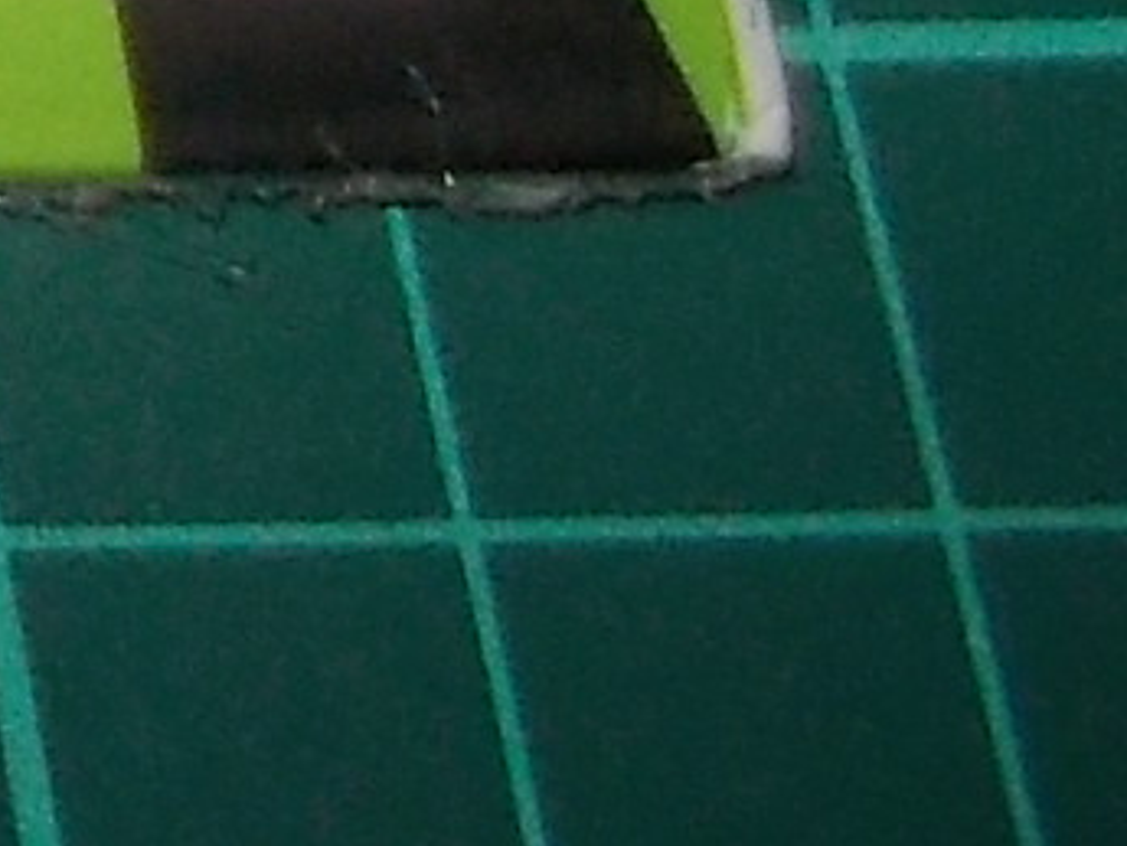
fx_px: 6221
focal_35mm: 191
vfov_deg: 6.9
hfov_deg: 8.5
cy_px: -1751
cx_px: -2342
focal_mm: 4.1
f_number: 3.3
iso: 200
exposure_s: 1/30
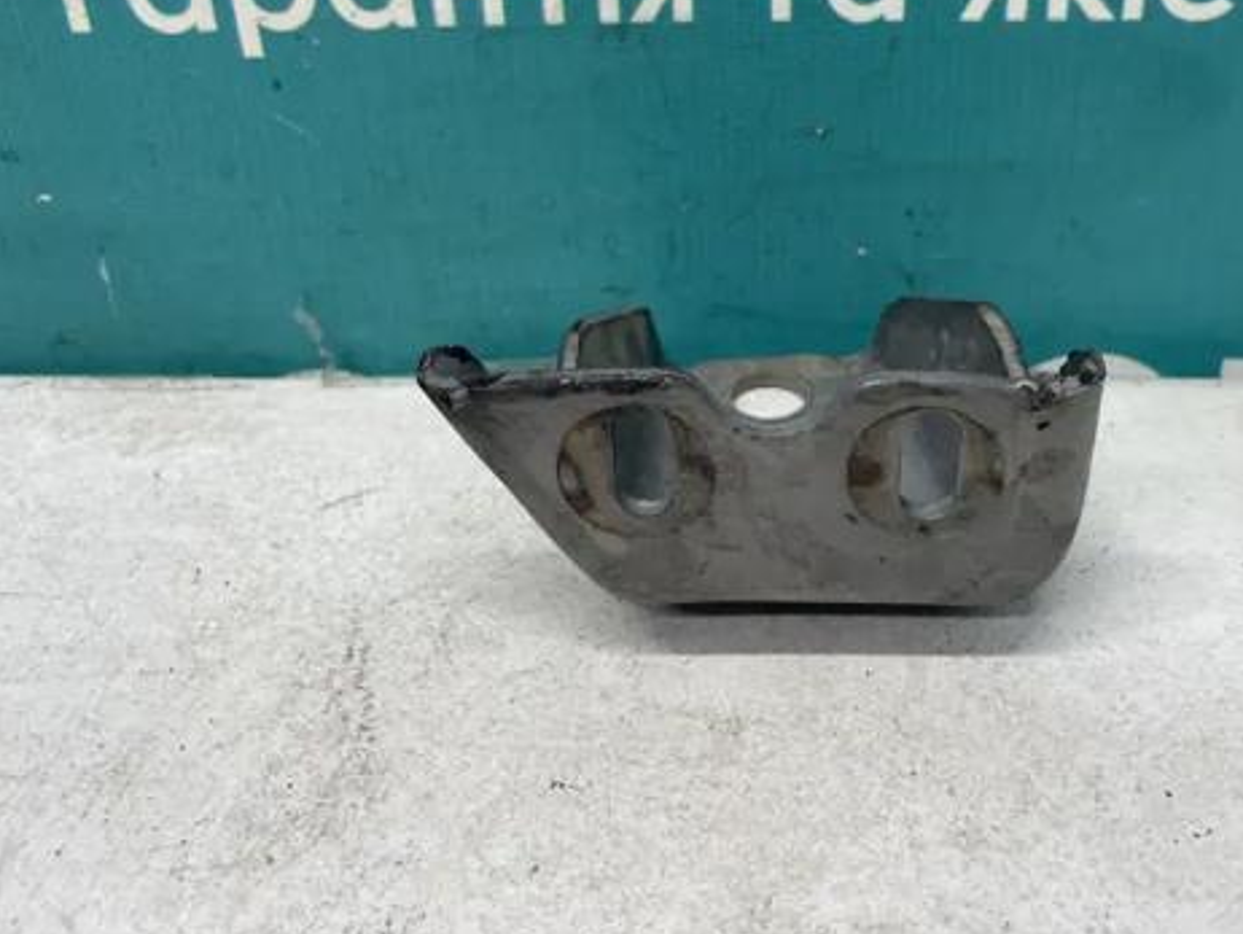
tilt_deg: -29.8
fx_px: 1293
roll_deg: +0.9
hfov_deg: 50.7
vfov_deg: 39.2
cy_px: 301
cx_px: 794
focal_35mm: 36
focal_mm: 4.2
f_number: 1.6
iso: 100
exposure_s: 1/100
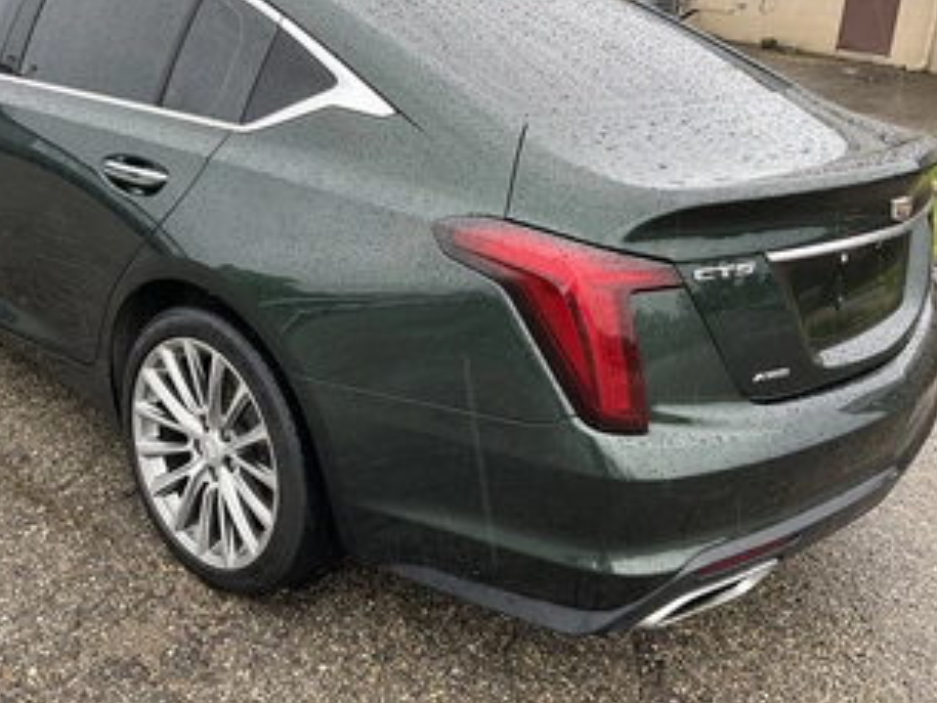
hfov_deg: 48.3
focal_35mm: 38
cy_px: 304
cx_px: 332
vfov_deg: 37.7
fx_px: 1029
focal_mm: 3
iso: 20
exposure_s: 1/122
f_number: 1.8
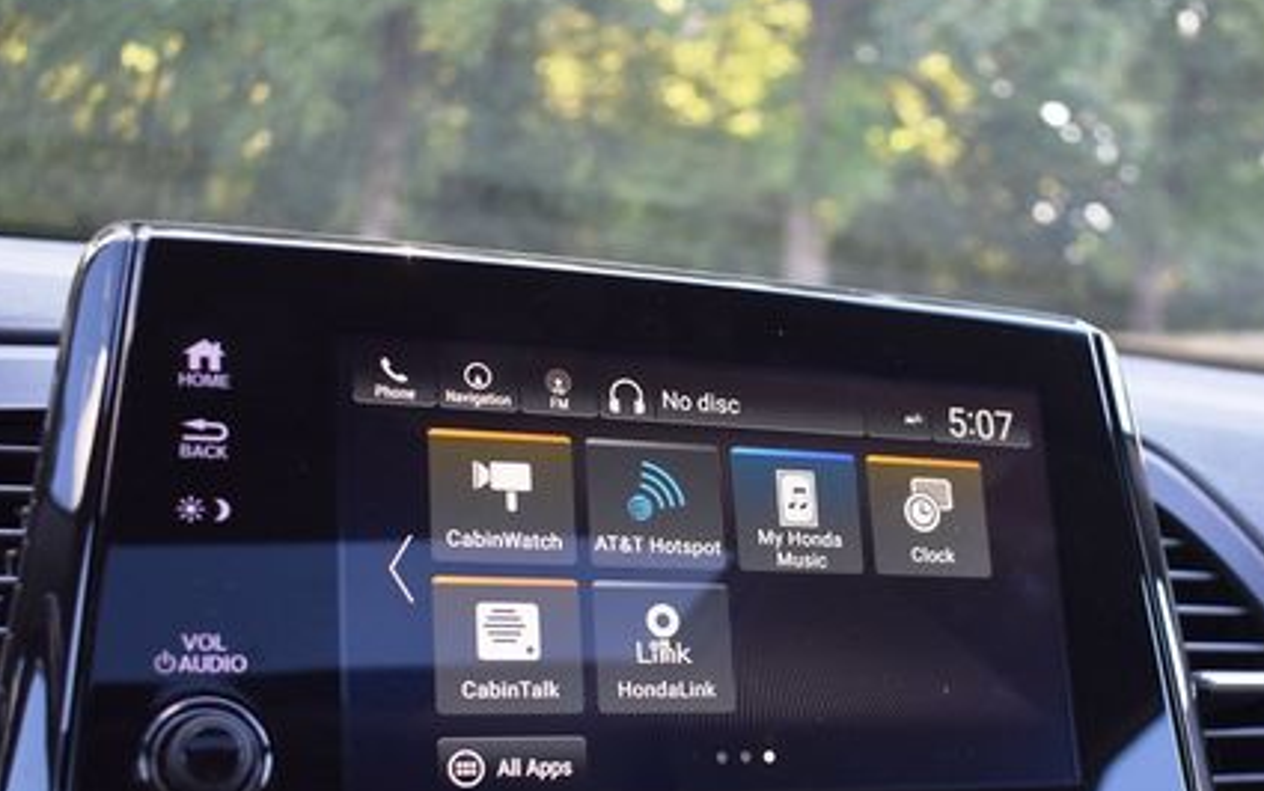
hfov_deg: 43.3
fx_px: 1585
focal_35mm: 46
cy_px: 590
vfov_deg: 27.6
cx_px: 741
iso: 720
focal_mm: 20
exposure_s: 1/250
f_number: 3.8
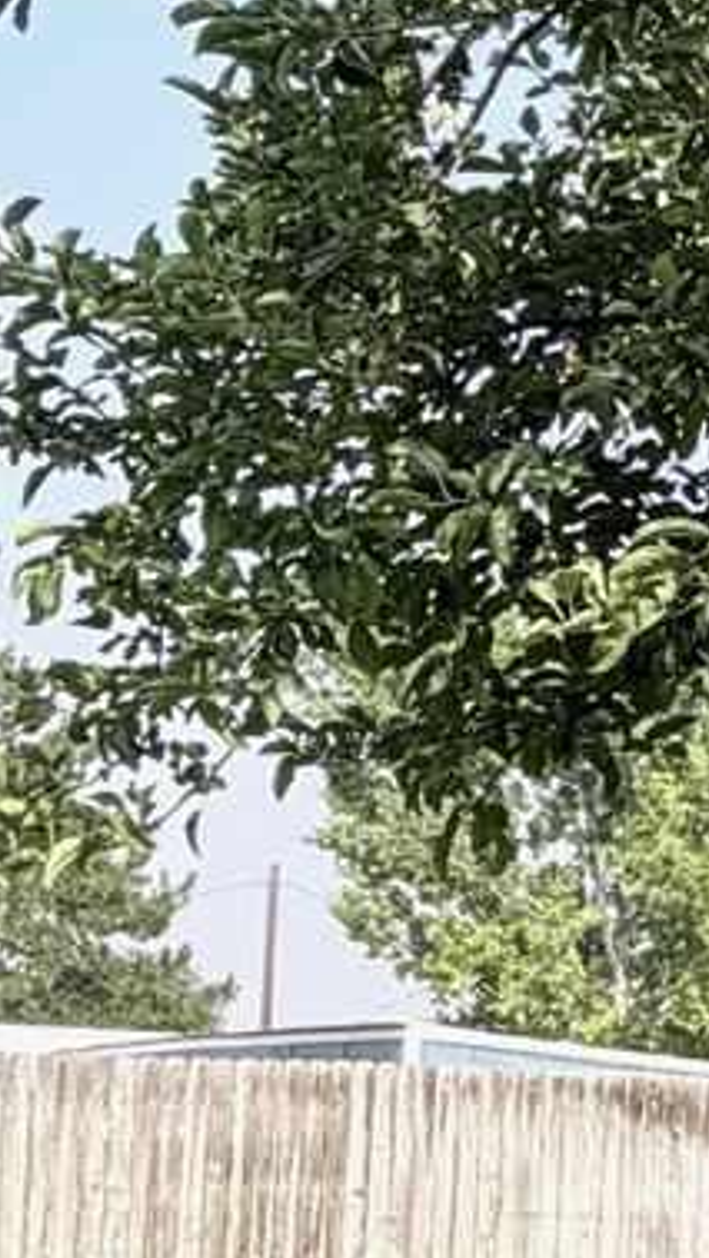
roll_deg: -0.1
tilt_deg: +5.3
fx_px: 3104
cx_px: 1488
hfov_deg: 11.5
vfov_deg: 22.7
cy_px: 972
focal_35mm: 93
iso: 40
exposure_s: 1/651
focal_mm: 2.22
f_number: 2.2
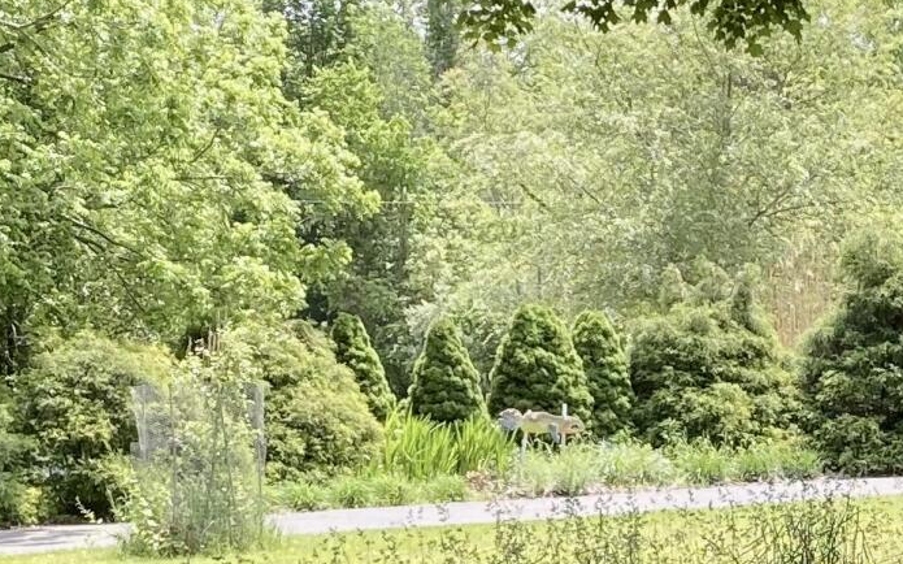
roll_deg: -0.9
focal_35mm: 119
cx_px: 798
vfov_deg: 10.9
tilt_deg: -4.9
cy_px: 498
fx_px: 2928
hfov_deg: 17.3
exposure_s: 1/405
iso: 32
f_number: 1.8
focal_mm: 4.25
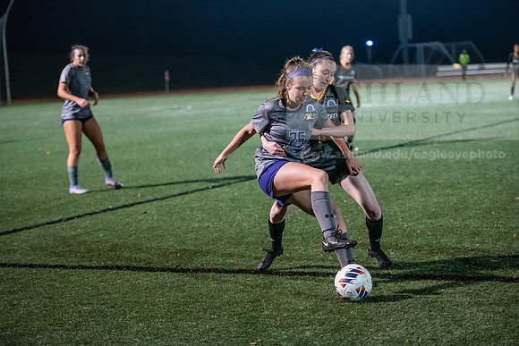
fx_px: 1240
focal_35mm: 86
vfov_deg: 15.9
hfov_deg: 23.6
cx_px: 260
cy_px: 173
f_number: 2.8
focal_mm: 86
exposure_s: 1/1000
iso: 8000
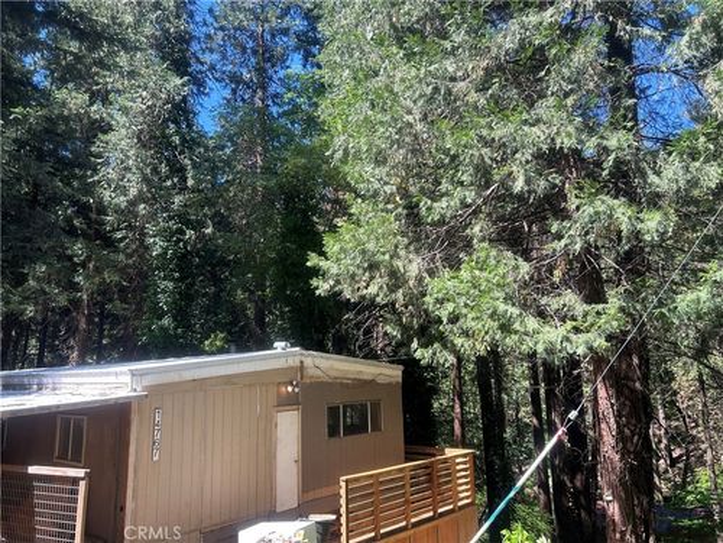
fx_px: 543
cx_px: 362
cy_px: 272
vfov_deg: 53.1
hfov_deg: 67.3
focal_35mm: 26
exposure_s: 1/666
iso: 50
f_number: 1.5
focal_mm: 5.7
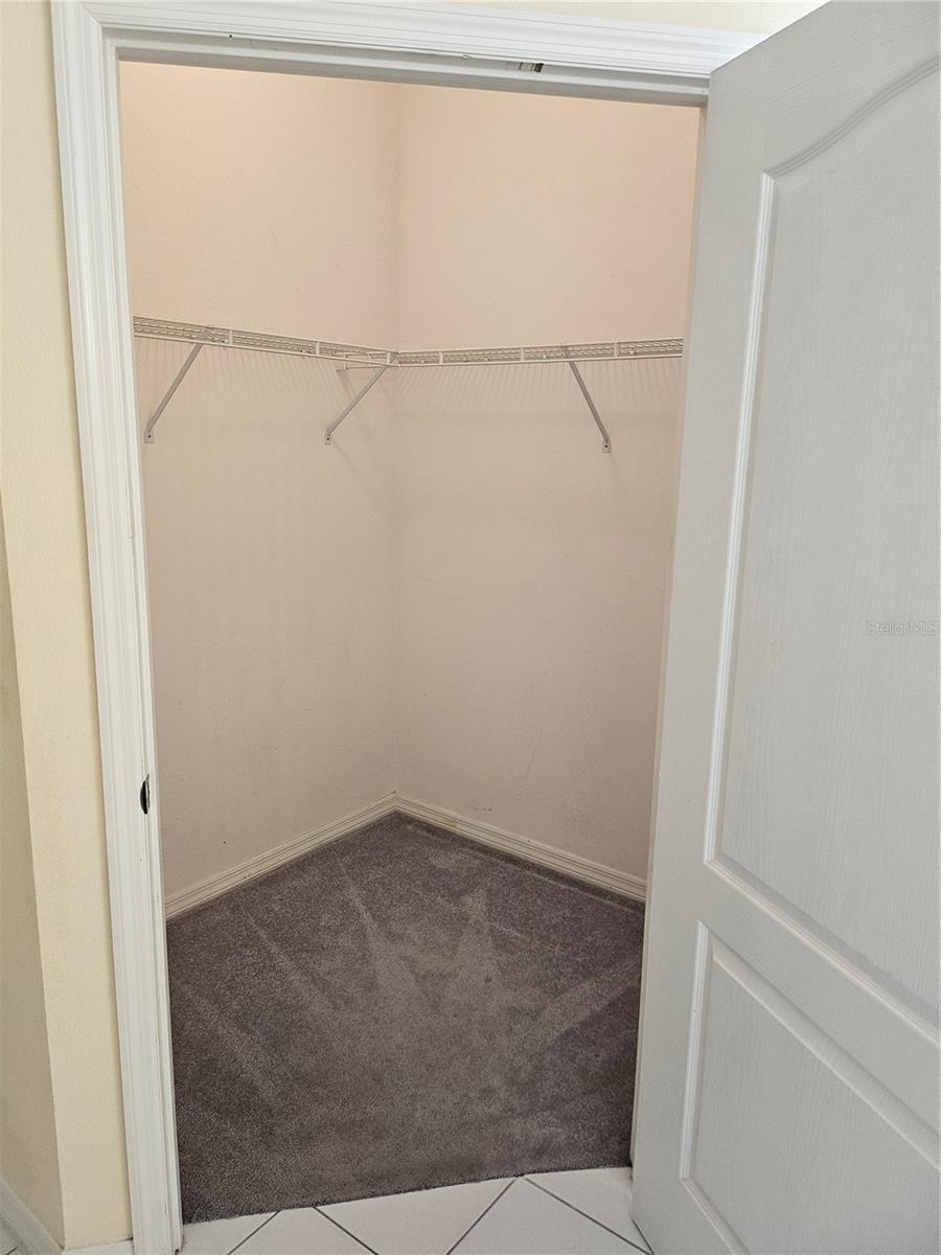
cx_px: 470
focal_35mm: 24
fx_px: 870
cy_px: 628
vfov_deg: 71.6
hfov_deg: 56.8
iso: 160
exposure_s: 1/120
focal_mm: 5
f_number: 1.8
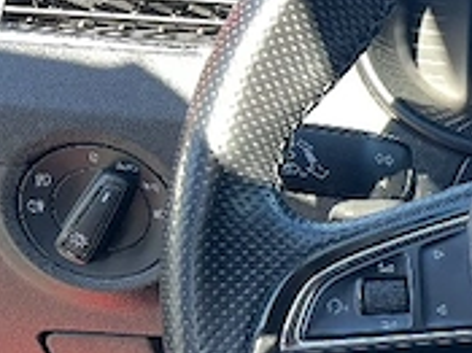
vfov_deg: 16.5
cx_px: 801
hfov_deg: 18.3
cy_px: 275
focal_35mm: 89
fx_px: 1213
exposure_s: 1/122
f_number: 1.5
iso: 64
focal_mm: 5.7
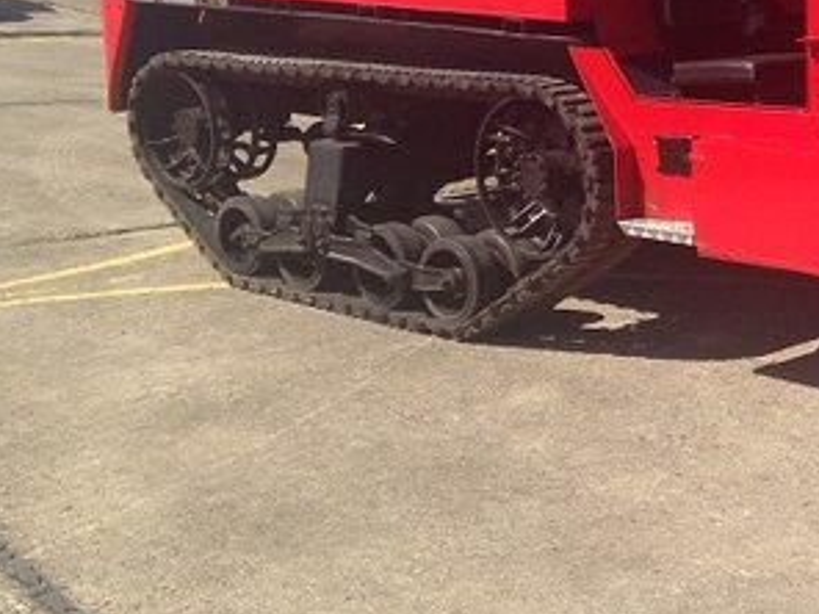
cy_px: 131
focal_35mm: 78
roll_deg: -0.3
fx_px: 1845
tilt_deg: -9.6
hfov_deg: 23.4
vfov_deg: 18.7
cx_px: 913
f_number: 2.4
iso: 50
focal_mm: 4.12
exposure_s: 1/1063
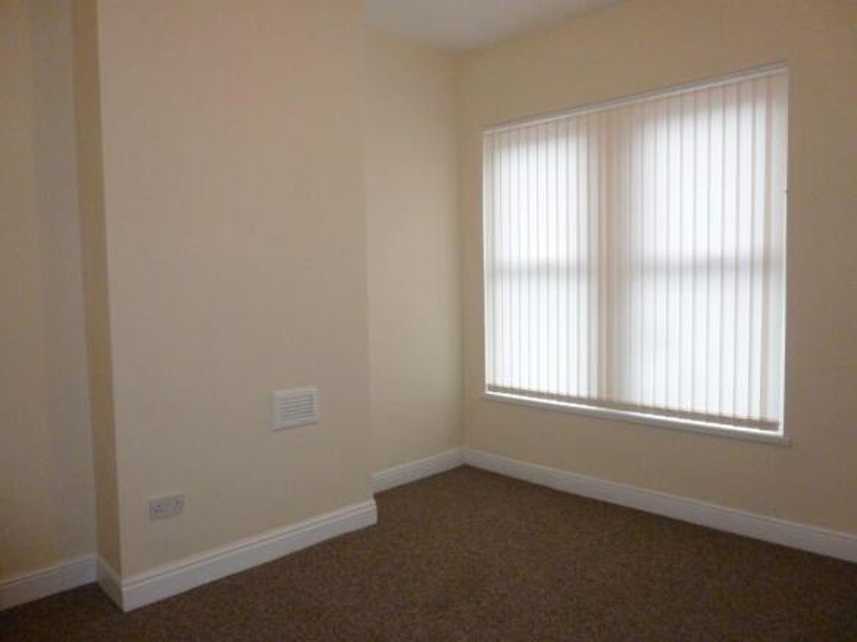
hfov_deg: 69.4
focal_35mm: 25
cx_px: 428
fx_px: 619
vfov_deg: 54.9
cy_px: 321
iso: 400
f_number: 3.1
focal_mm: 4.5
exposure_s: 1/60
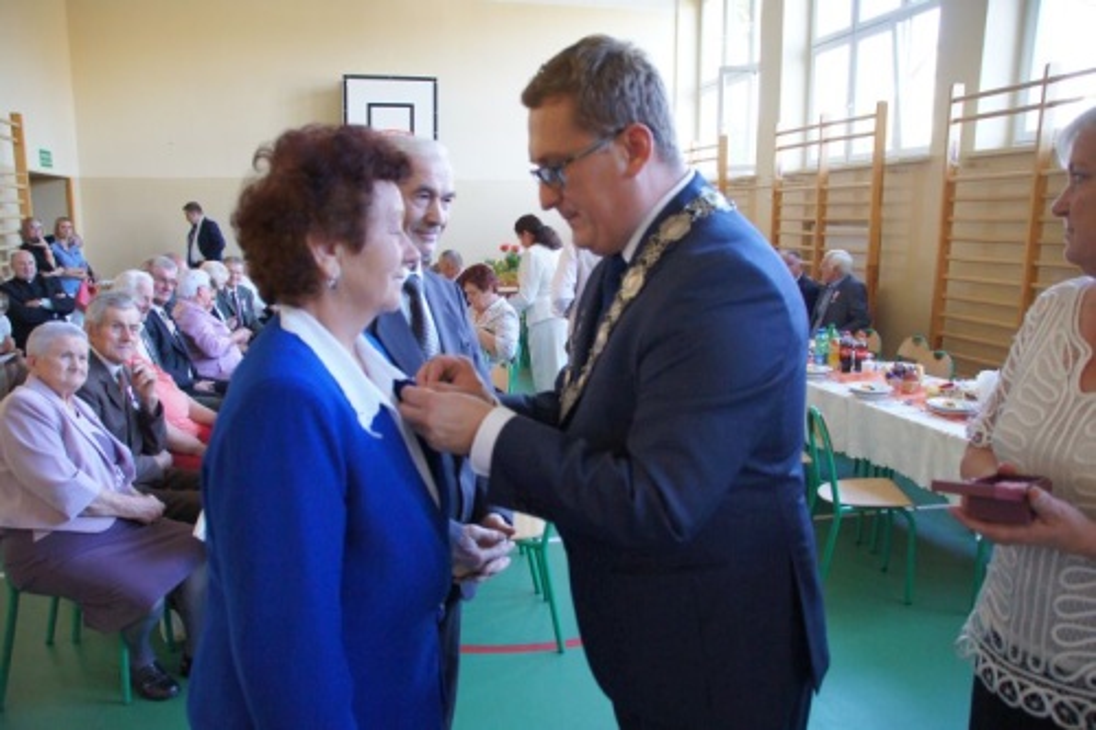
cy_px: 365
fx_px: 822
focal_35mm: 27
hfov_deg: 67.4
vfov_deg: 47.9
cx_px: 548
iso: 1600
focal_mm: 18
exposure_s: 1/160
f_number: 3.5
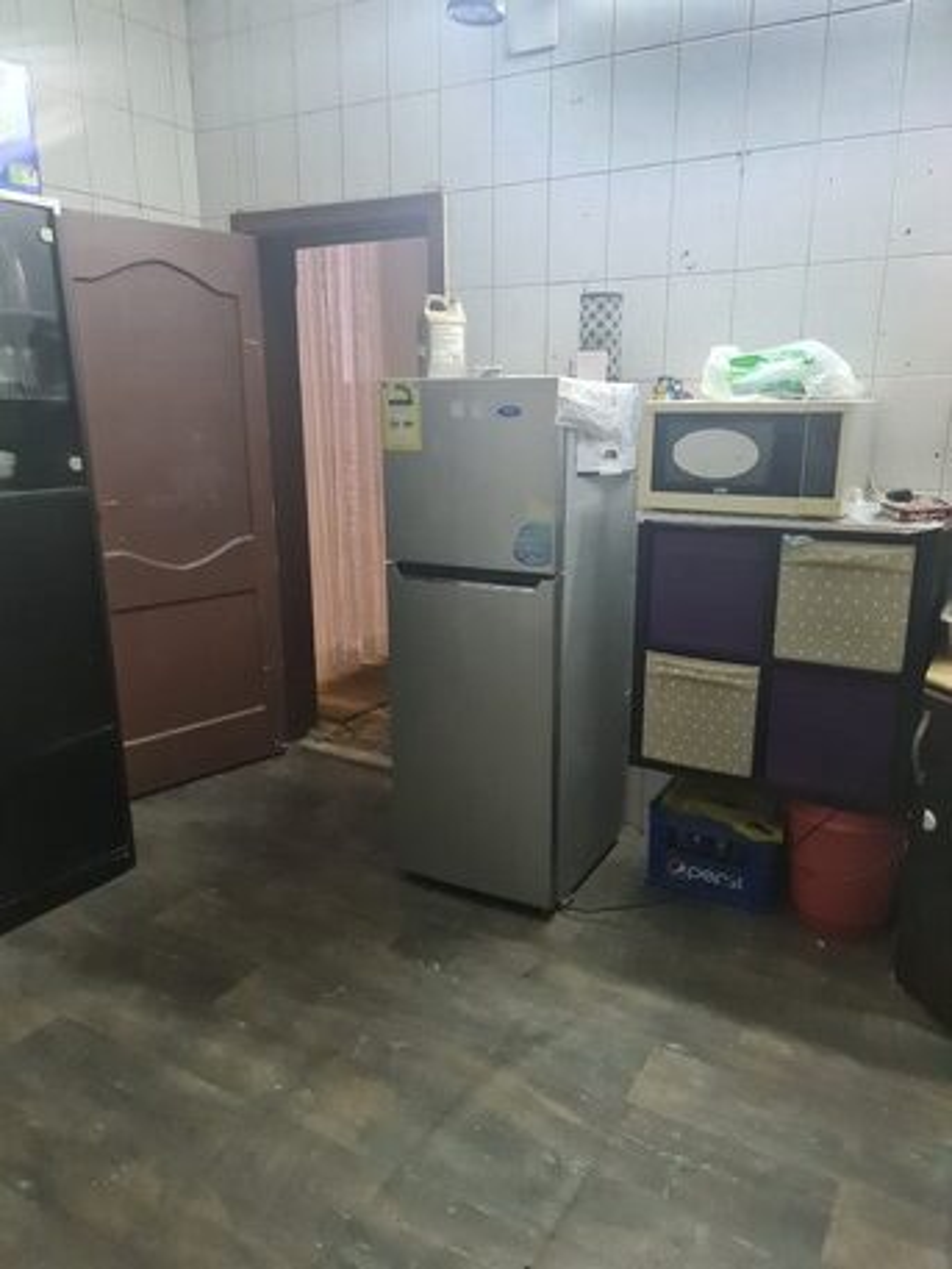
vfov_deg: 69.4
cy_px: 634
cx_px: 476
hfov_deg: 54.9
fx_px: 916
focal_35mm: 25
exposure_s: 1/120
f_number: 1.8
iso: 1250
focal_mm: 7
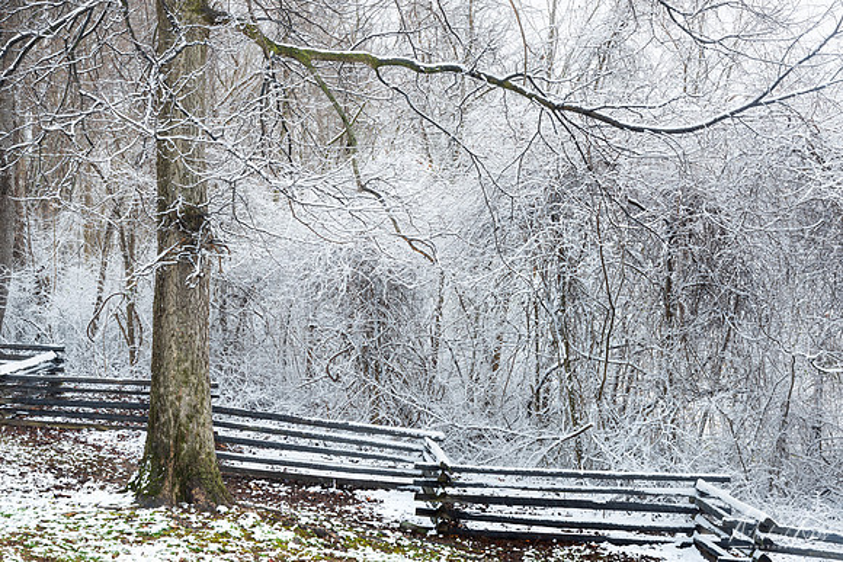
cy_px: 281
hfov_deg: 34.5
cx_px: 422
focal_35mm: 58
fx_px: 1358
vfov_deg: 23.4
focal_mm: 58
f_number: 11
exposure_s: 1/80
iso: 100
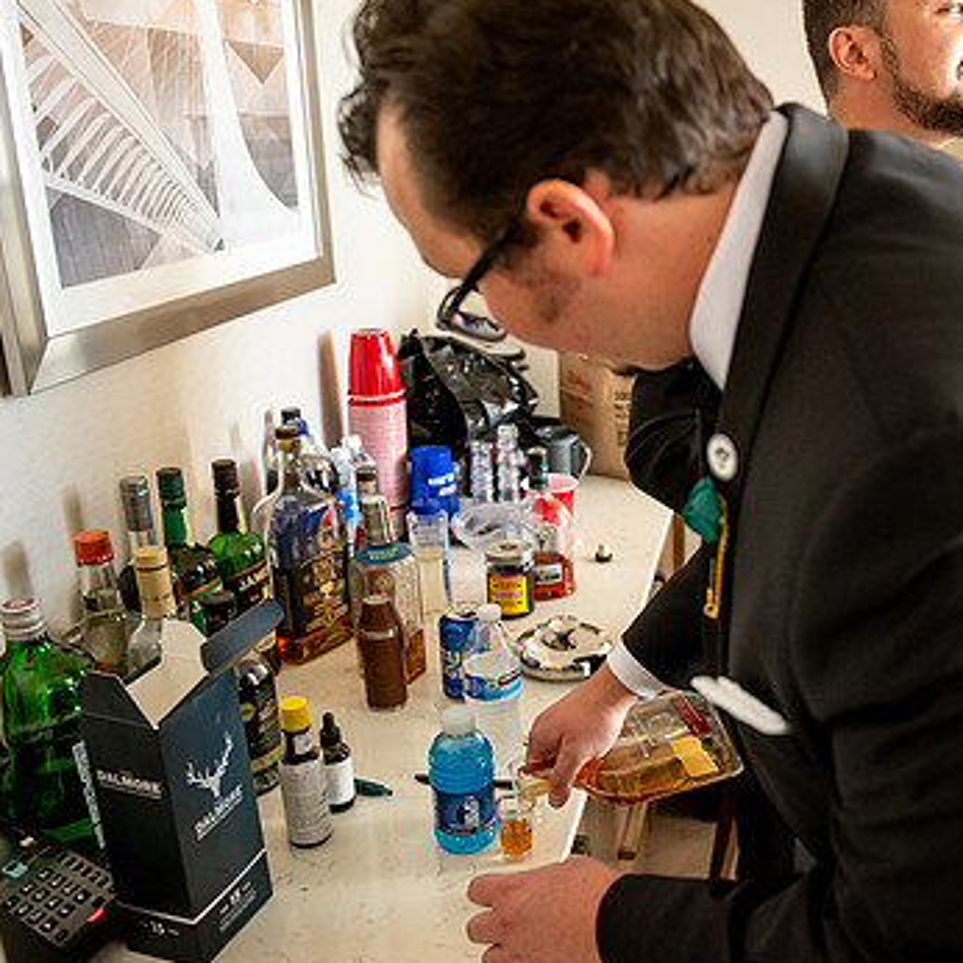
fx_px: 1165
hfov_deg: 44.0
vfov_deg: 44.9
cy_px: 508
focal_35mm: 37
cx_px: 674
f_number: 2.8
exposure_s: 1/50
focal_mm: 26
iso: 1250
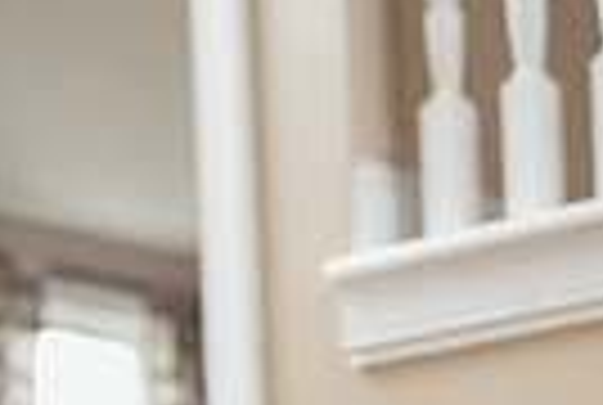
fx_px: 2535
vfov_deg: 8.8
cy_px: 709
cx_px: 648
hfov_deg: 13.3
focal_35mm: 151
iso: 800
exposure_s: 1/200
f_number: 2.8
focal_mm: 35
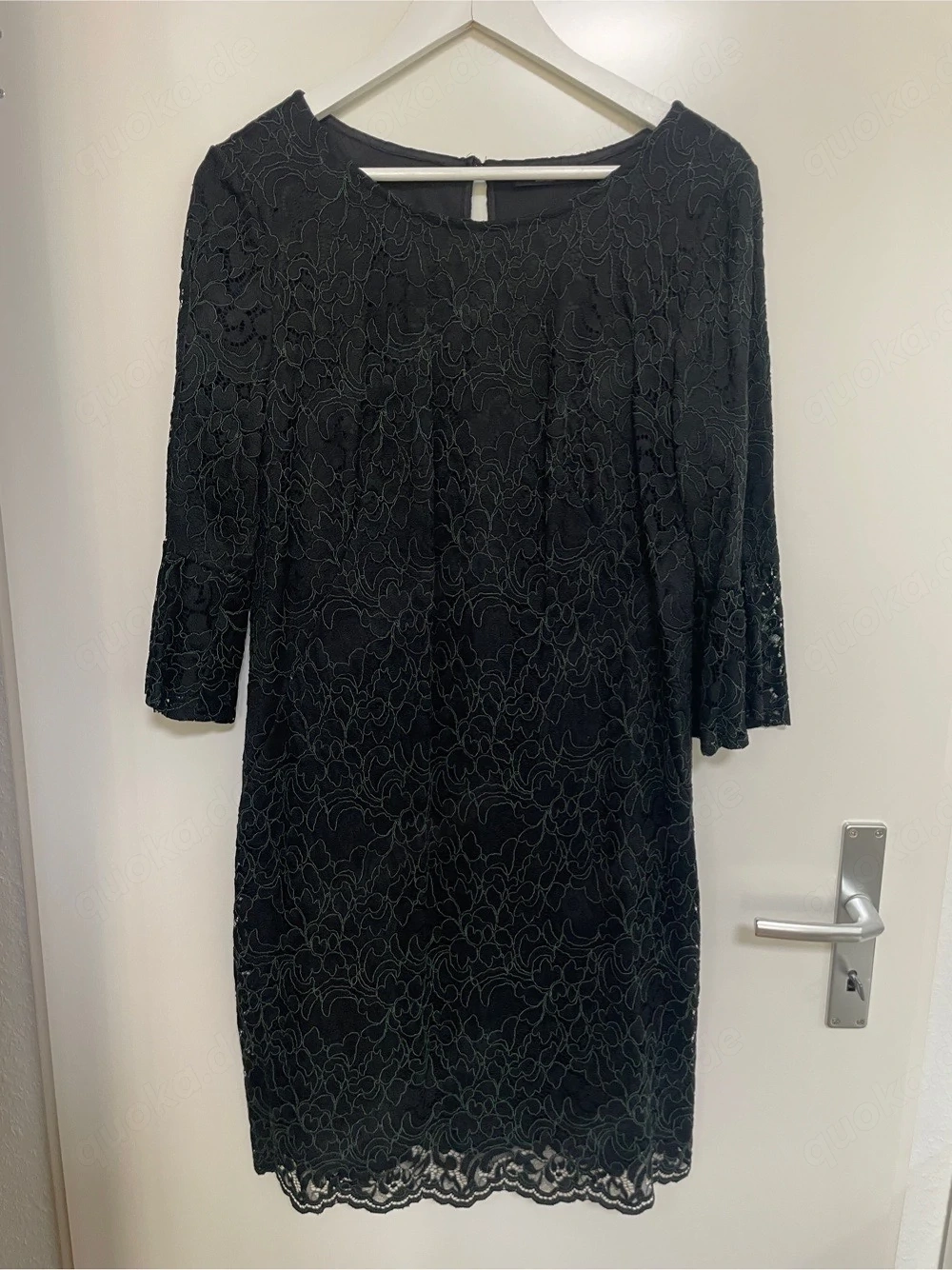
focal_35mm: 26
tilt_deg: -14.1
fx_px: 954
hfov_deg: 53.0
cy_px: 635
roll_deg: -0.3
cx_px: 476
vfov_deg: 67.3
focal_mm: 4.2
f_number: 1.6
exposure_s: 1/60
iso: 320
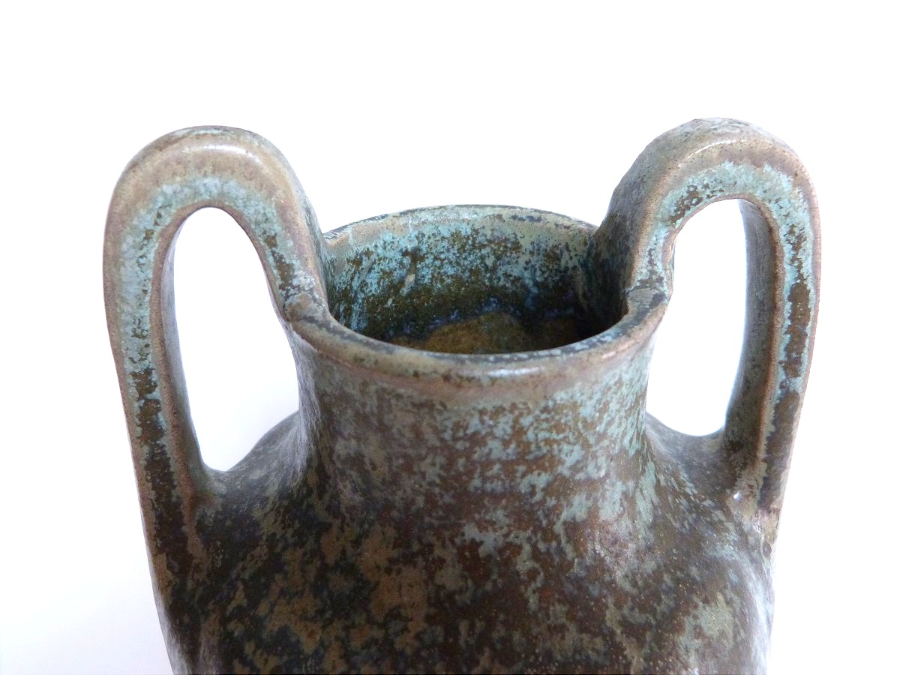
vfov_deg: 46.8
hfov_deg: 60.0
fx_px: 780
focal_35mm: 30
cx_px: 450
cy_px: 338
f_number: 2.9
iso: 400
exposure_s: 1/60
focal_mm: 5.2
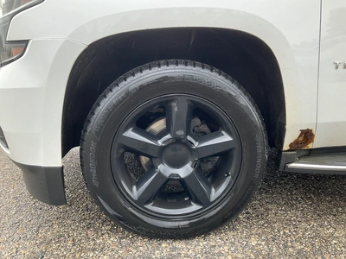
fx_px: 290
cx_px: 173
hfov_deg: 61.7
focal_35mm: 29
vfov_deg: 48.2
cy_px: 130
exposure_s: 1/123
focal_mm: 3
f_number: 1.8
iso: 32
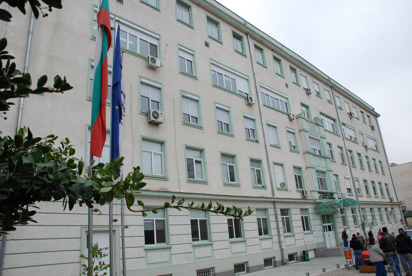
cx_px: 206
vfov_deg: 48.0
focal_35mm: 27
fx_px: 309
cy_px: 138
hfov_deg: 67.3
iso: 200
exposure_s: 1/160
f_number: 6.3
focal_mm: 18
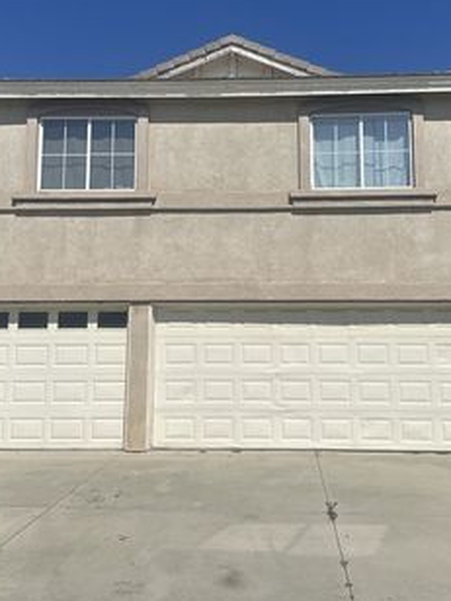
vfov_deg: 47.7
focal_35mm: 39
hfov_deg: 36.8
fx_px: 677
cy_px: 259
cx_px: 248
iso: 80
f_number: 1.78
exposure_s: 1/13699
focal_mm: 6.86
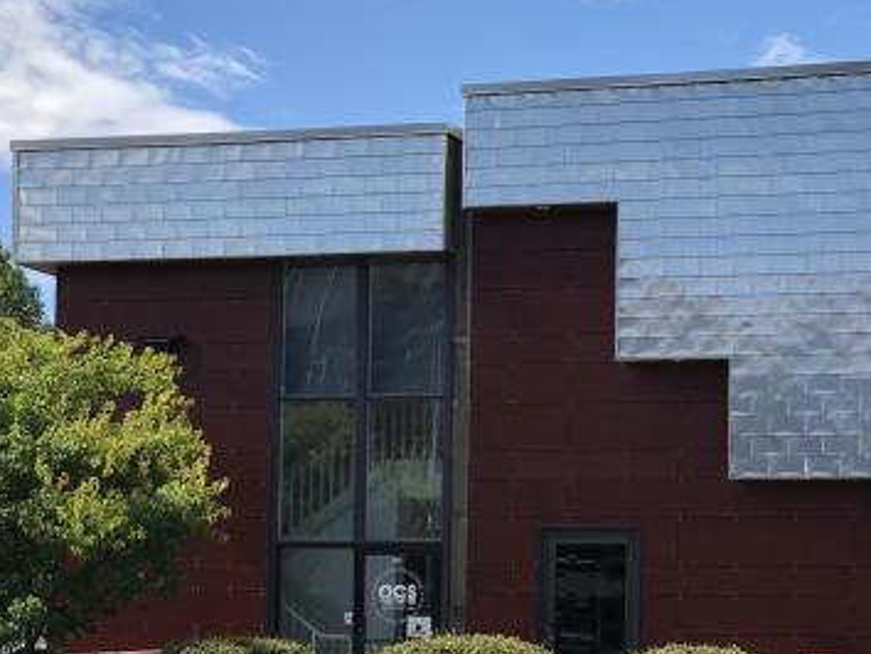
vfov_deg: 15.7
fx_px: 2367
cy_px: 502
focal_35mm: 94
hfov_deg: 20.8
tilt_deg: +3.3
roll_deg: -1.2
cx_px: 541
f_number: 2.4
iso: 16
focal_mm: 6
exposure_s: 1/639
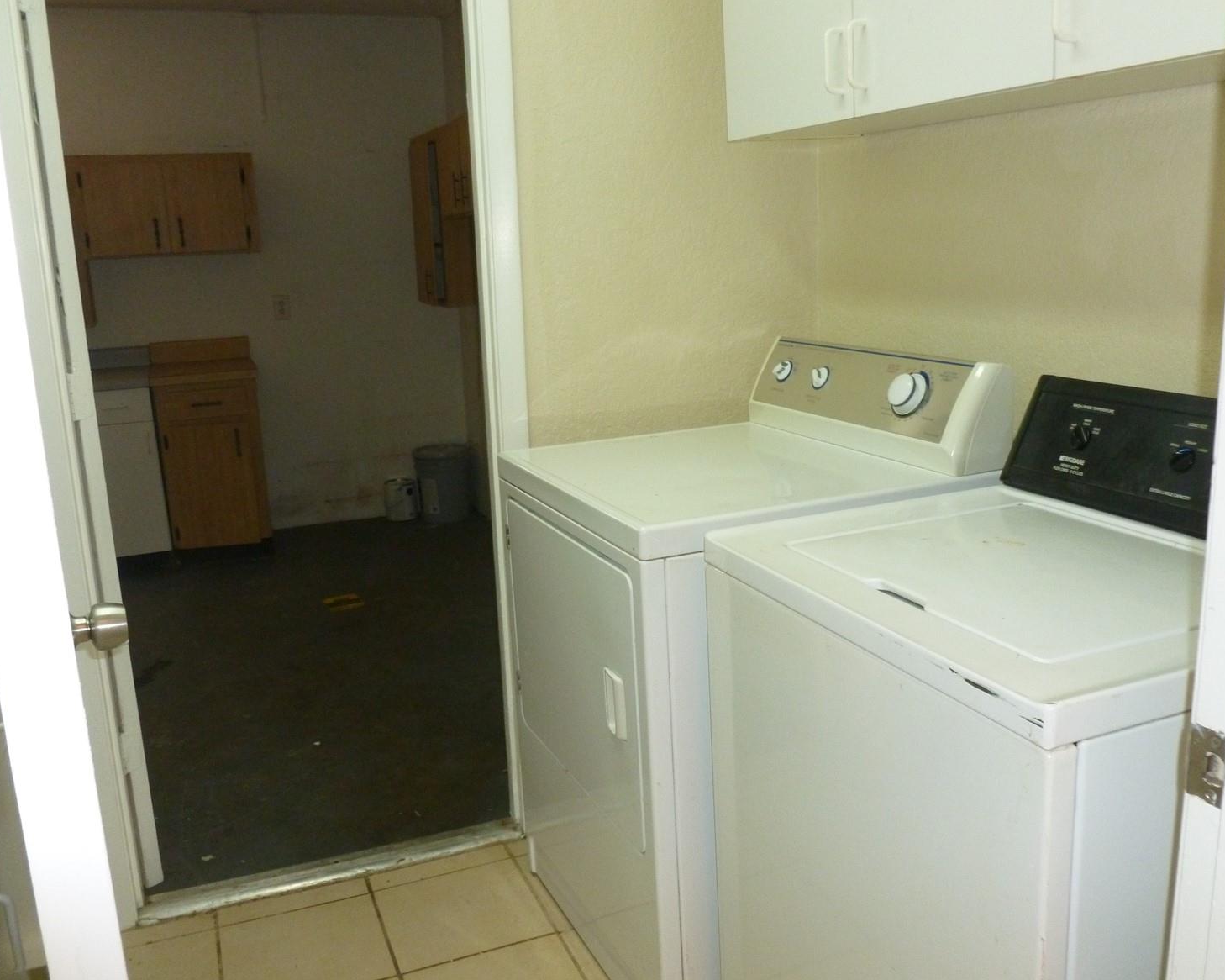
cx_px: 639
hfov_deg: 58.8
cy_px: 490
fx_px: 1088
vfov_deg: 48.5
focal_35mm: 30
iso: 320
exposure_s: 1/60
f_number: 3.3
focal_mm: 5
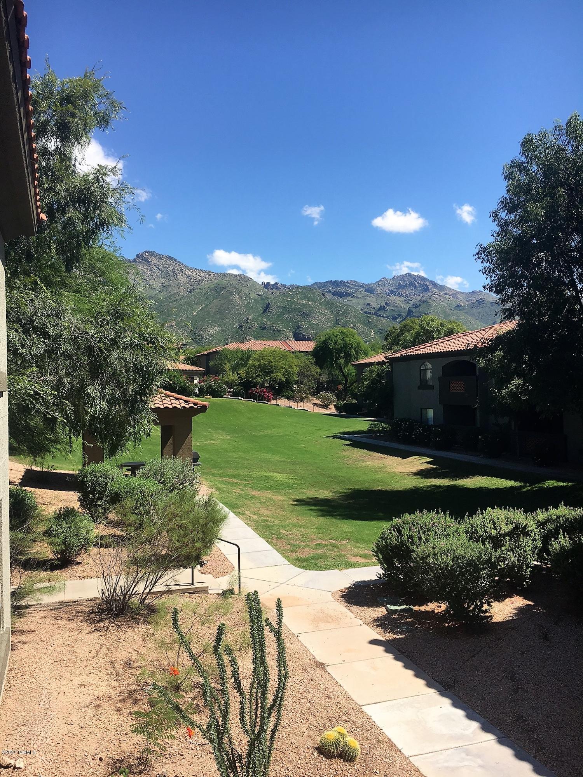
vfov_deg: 61.7
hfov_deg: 48.2
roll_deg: +0.3
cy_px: 388
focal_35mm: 29
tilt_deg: +0.0
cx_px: 292
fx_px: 651
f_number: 2.2
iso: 25
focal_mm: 4.15
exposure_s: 1/1326
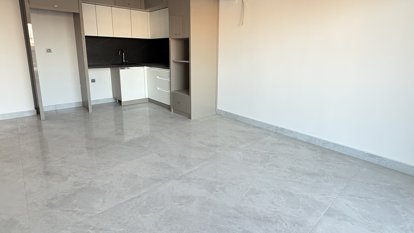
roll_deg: -0.6
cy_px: 91
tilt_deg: -10.5
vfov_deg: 55.4
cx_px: 217
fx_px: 220
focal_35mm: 20
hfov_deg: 86.6
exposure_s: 1/99
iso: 320
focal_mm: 2.22
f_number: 2.2
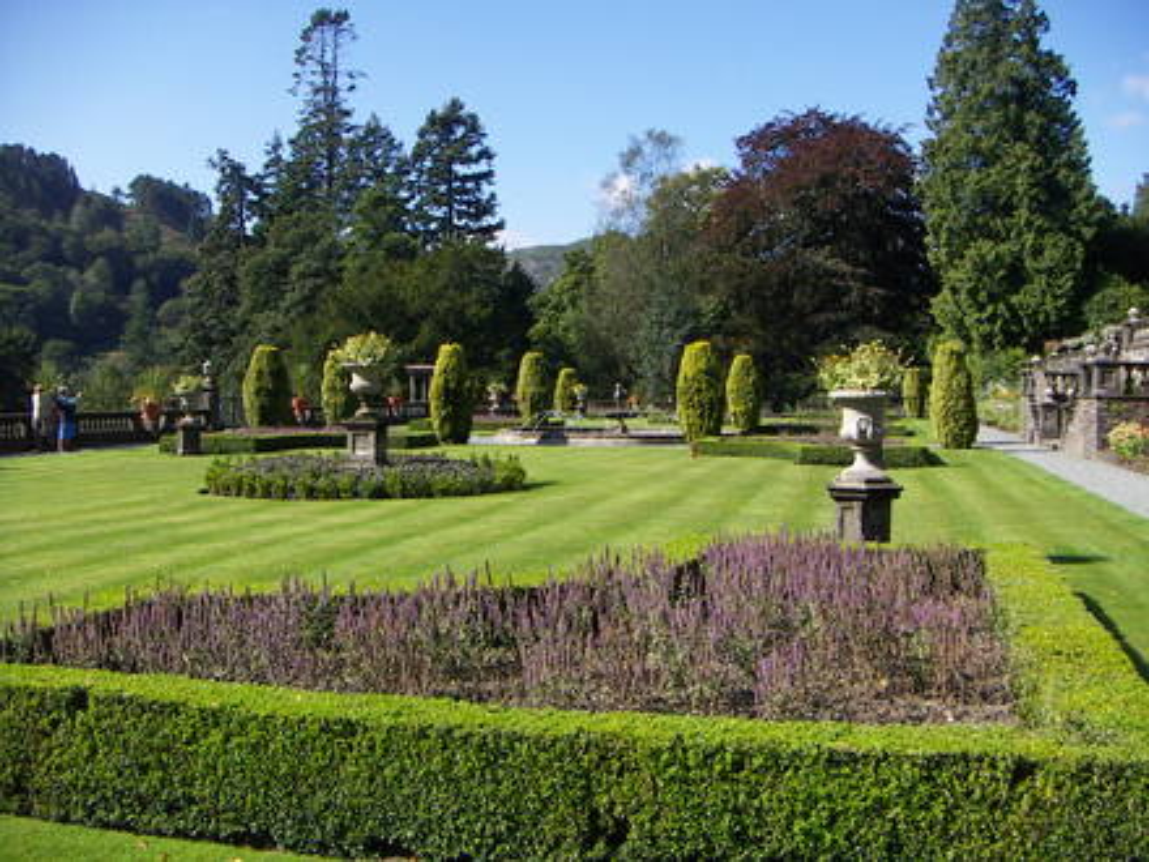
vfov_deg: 39.7
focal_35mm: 36
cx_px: 574
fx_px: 1195
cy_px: 431
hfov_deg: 51.4
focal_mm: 4.7
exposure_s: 1/160
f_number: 6.7
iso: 64
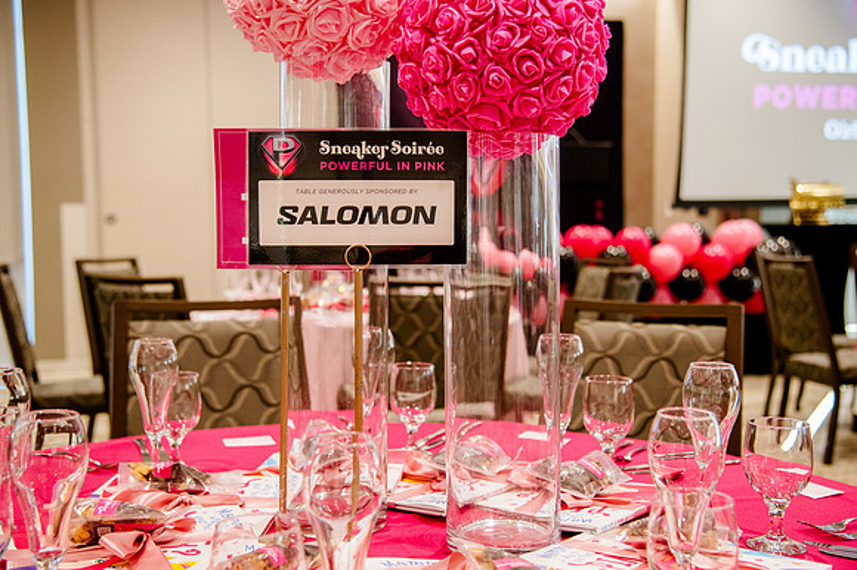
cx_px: 428
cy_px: 285
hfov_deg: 41.6
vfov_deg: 28.4
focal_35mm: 47
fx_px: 1127
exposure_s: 1/125
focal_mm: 46
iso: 4000
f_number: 4
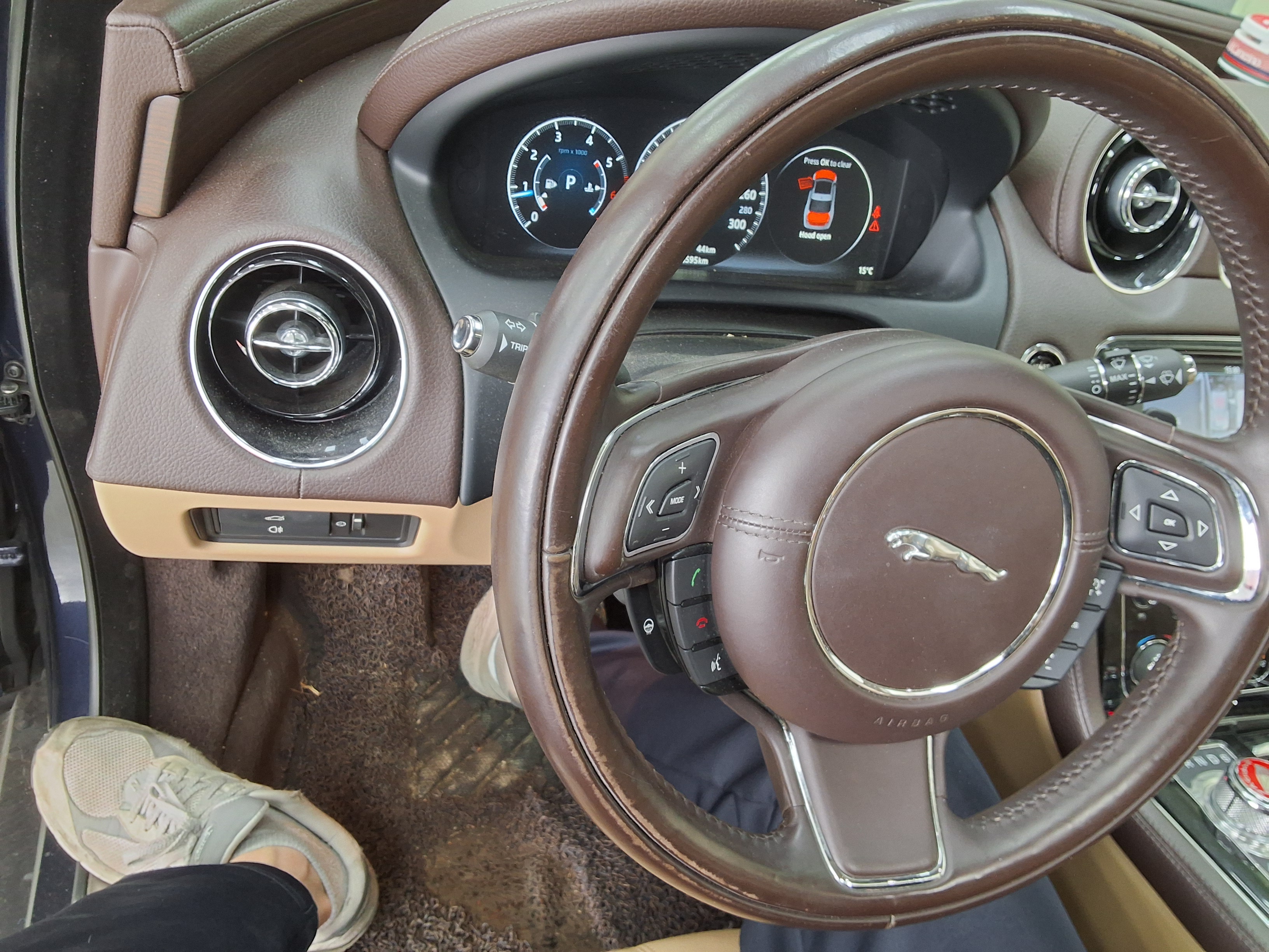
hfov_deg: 63.4
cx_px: 634
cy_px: 476
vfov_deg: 49.7
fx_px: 1026
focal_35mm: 28
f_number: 1.9
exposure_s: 1/40
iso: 125
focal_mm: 2.91
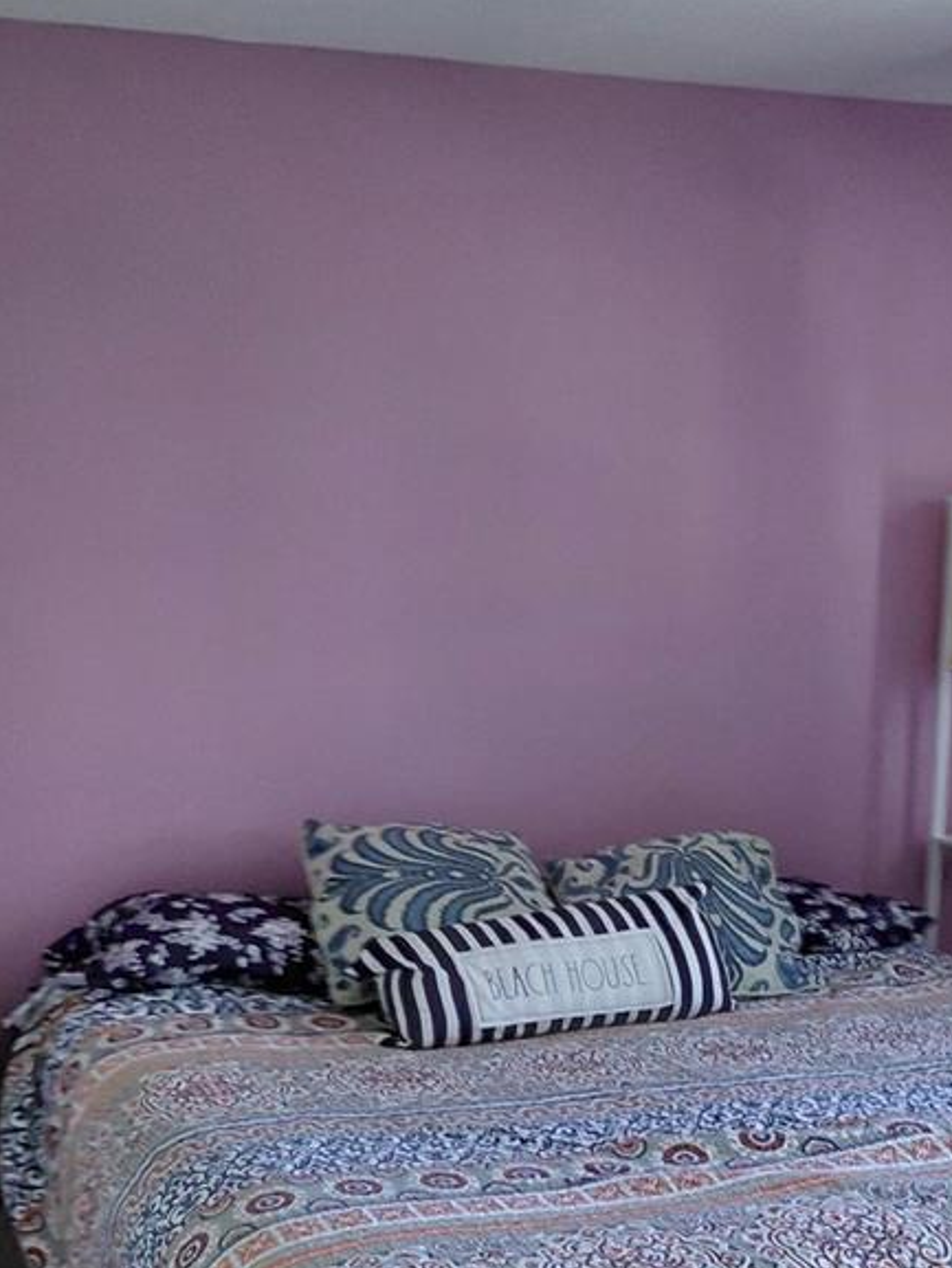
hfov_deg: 28.0
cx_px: 563
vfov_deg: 35.8
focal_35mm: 52
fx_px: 1906
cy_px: 985
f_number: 1.8
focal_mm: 4.69
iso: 500
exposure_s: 1/24
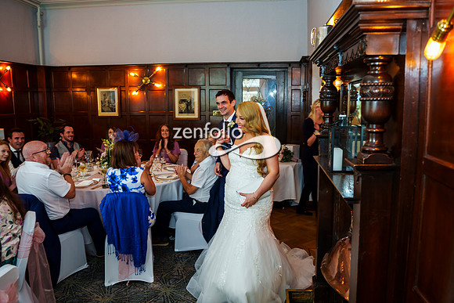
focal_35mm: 28
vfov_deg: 45.9
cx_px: 227
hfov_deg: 64.8
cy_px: 152
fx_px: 357
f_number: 3.5
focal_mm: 28
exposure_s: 1/100
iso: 800
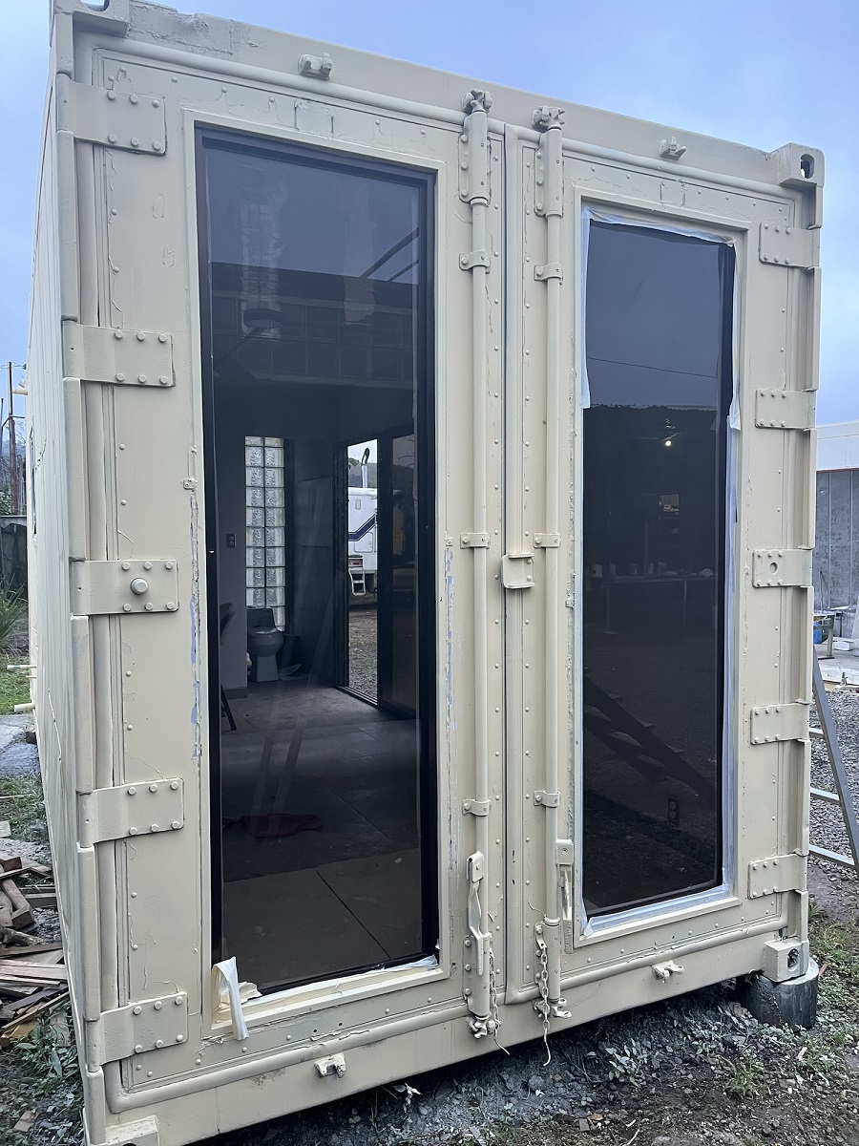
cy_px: 573
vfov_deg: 67.3
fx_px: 860
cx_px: 430
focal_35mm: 26
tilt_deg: -2.7
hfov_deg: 53.1
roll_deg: +1.3
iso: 320
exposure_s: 1/60
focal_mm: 5.1
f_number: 1.6
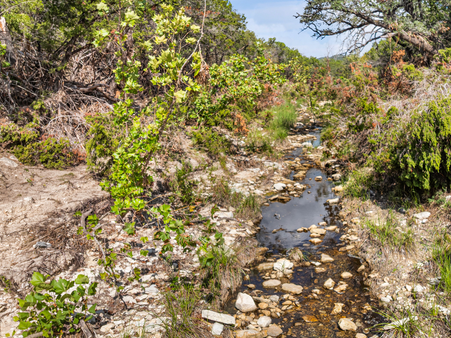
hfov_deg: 57.6
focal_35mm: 31
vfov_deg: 45.4
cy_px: 179
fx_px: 404
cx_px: 284
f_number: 2.8
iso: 120
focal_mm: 12.29
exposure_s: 1/800
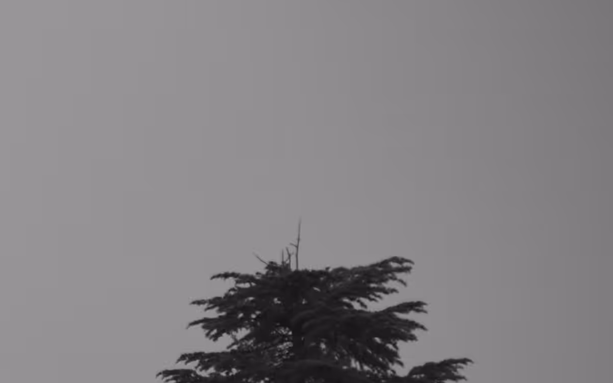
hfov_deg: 2.0
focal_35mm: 1060
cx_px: -723
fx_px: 17709
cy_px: 782
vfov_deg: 1.2
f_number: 5.6
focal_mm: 140
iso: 200
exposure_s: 1/320
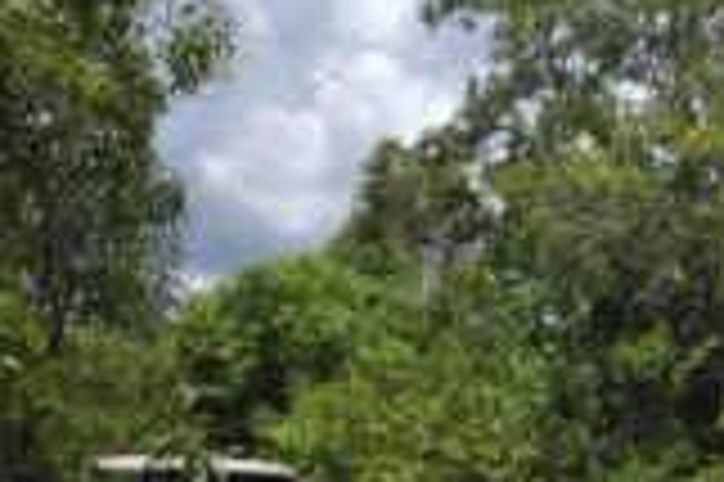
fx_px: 1888
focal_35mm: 94
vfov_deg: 14.3
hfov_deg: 21.7
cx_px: 429
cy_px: 498
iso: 400
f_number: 13
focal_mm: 26
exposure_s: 1/640
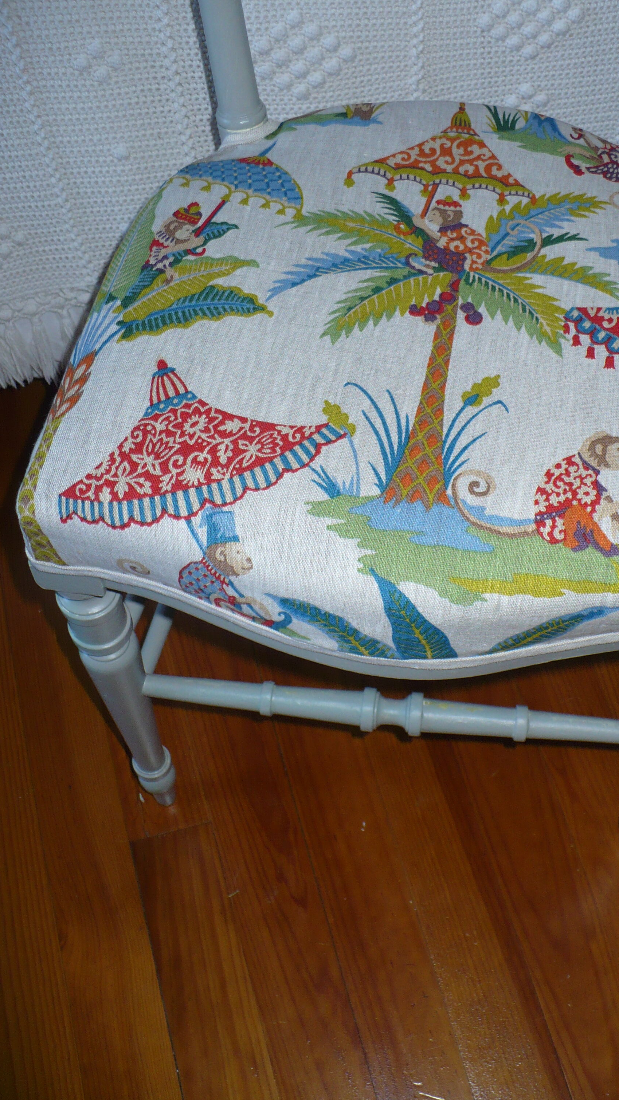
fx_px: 1196
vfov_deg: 49.4
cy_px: 542
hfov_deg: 28.8
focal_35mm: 41
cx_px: 411
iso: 100
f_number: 2.8
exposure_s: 1/30
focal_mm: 6.1
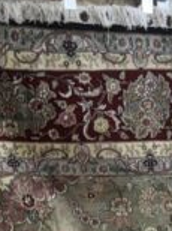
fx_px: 830
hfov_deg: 10.9
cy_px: 486
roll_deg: +2.3
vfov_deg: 13.2
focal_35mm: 125
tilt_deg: -23.2
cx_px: 323
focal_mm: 6.76
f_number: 1.78
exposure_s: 1/100
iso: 64
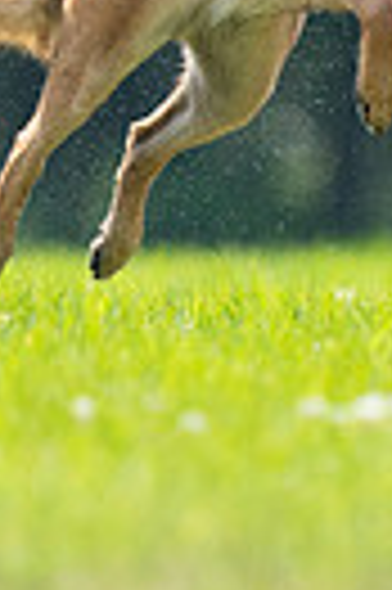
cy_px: -169
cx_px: 329
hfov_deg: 0.6
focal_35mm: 2123
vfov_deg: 1.0
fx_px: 34765
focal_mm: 478
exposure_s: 1/4000
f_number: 6.3
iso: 2500
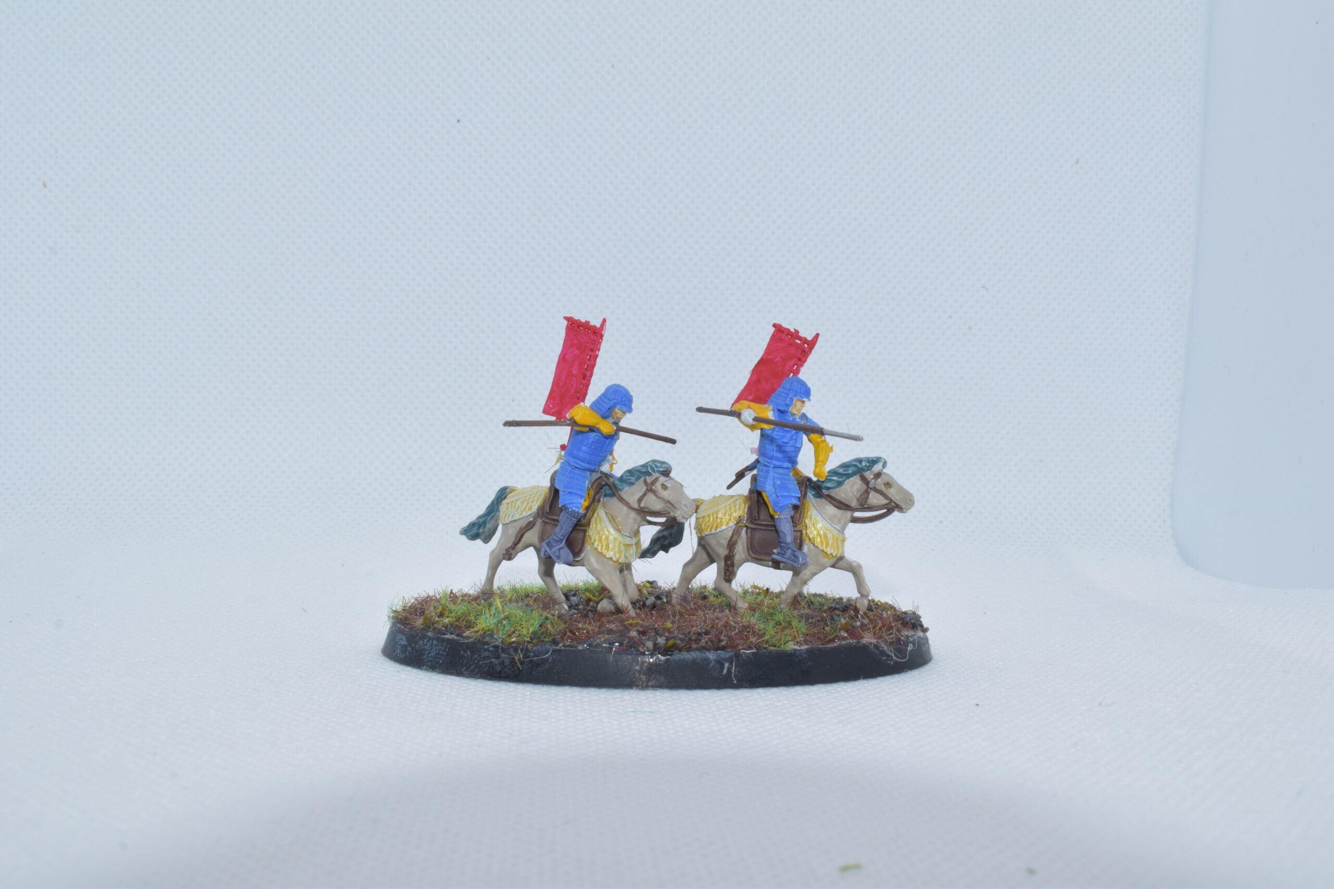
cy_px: 444
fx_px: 1334
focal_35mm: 36
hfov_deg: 53.1
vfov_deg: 36.9
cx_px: 667
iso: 800
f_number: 20
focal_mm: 24
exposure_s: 1/125
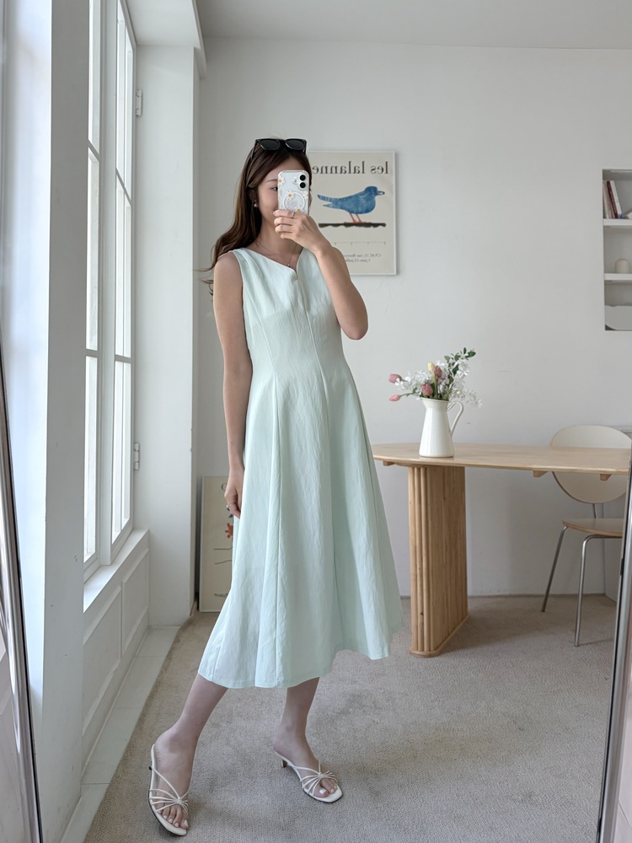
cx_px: 316
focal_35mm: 26
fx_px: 633
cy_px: 422
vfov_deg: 67.3
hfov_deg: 53.1
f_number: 1.6
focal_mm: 5.96
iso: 80
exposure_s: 1/120
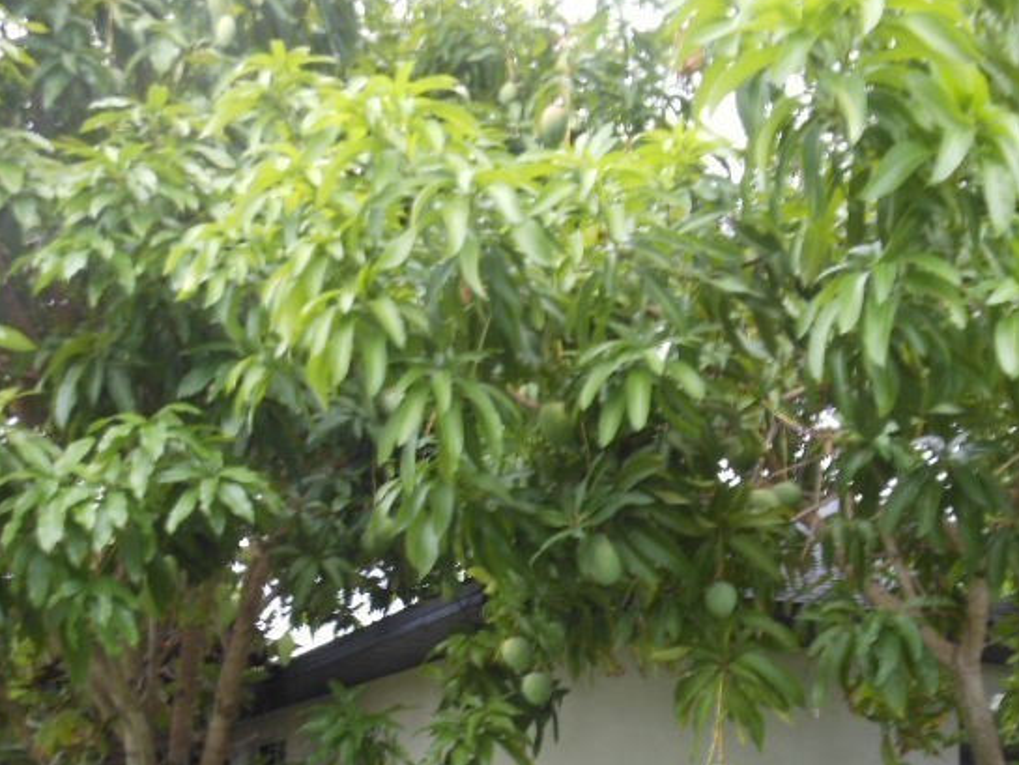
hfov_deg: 40.3
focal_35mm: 47
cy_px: 617
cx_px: 610
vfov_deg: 30.1
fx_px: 1384
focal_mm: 4.5
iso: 80
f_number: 3.2
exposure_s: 1/30
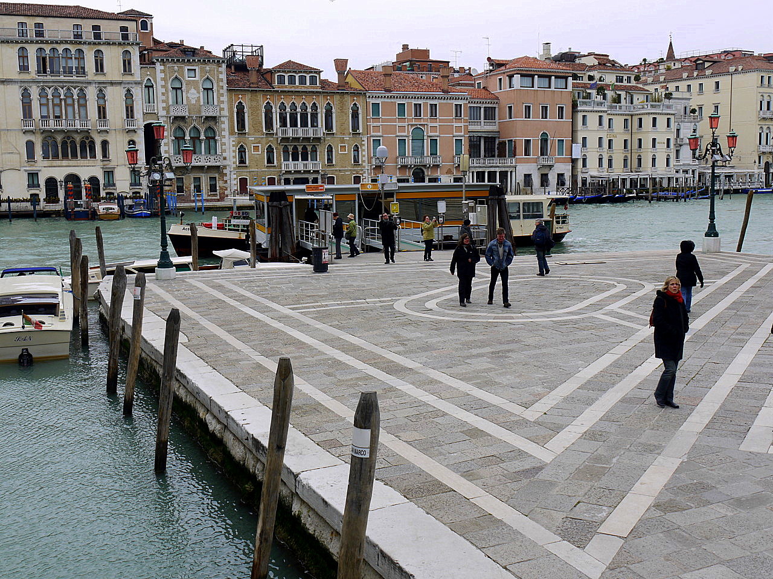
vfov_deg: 37.7
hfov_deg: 49.0
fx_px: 849
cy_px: 290
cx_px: 386
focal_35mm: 38
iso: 100
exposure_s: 1/125
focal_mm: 19
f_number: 6.3
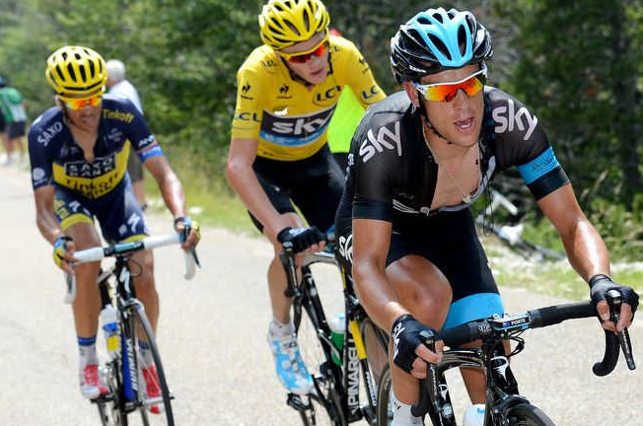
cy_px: 278
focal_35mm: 110
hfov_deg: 18.6
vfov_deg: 12.4
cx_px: 210
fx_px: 1961
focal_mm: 70
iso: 320
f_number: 5.6
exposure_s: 1/800
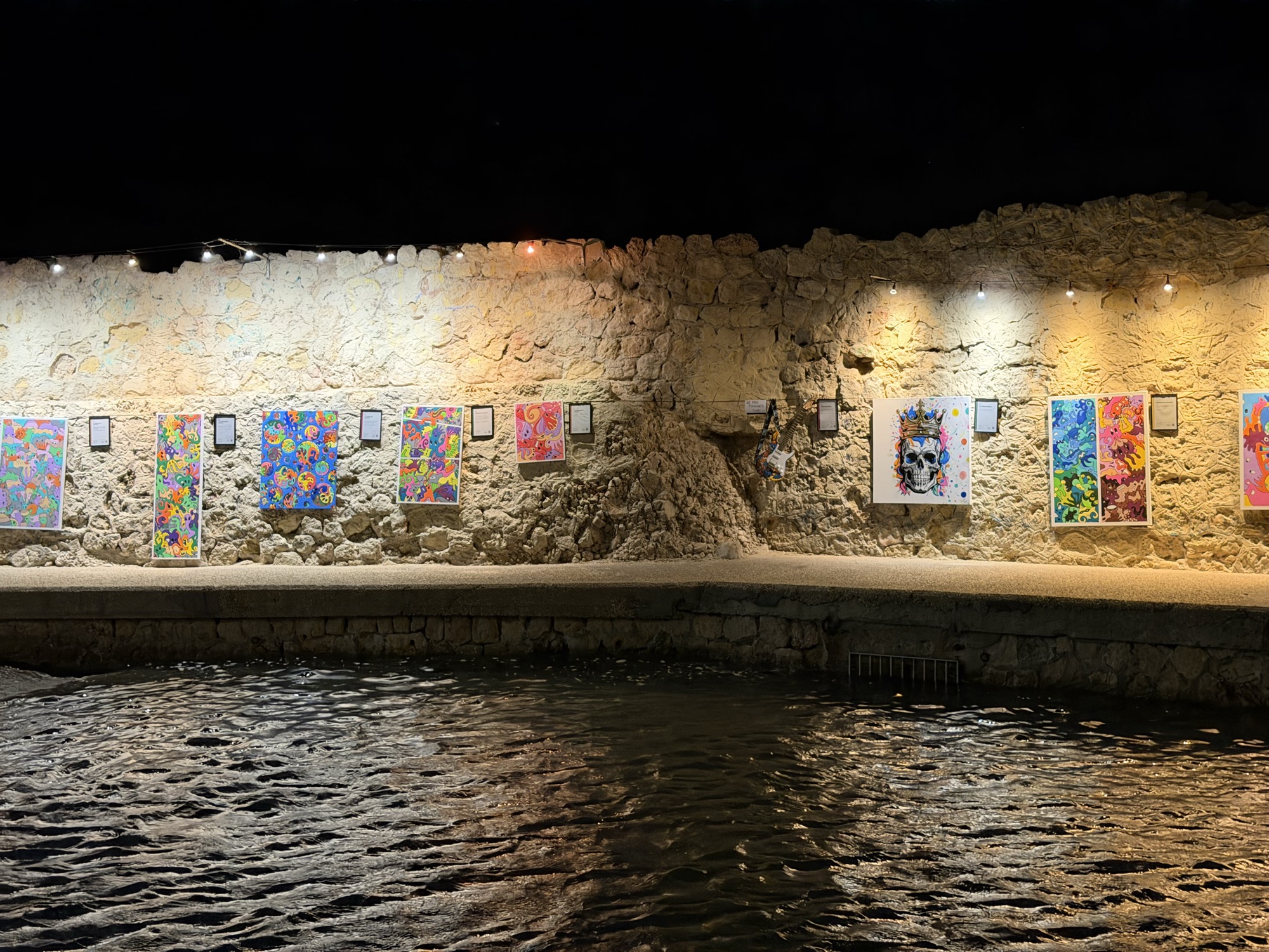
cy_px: 476
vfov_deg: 30.3
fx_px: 1760
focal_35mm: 48
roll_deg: +1.4
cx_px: 634
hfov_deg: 39.7
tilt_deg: -3.3
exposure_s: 1/33
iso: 500
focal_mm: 6.76
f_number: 1.78
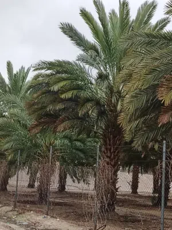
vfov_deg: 27.4
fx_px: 470
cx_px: 86
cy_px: 115
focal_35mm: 71
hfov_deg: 20.7
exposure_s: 1/100
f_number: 1.75
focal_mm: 5.25
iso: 189
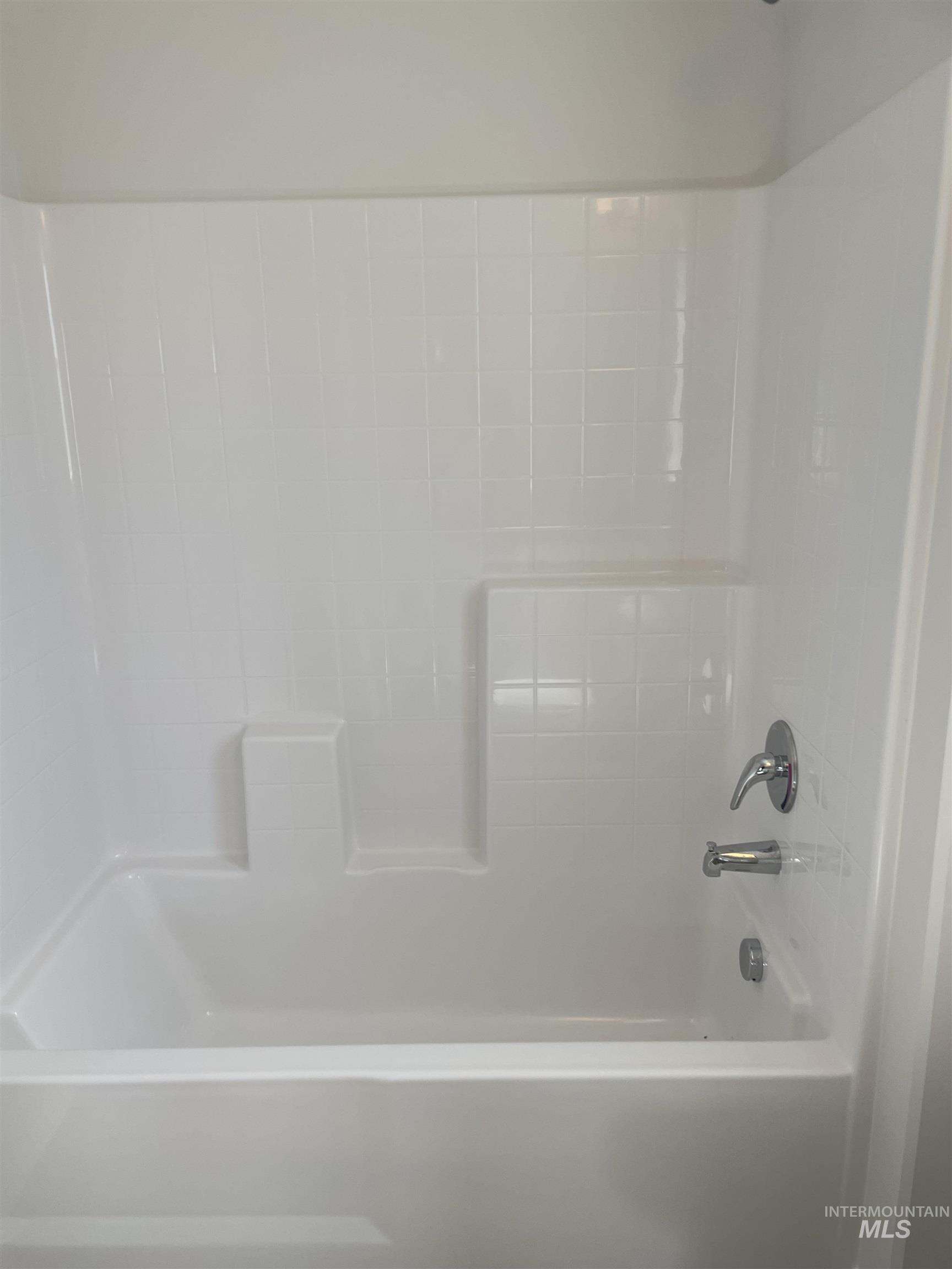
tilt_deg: -14.3
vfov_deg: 67.3
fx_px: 953
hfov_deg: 53.1
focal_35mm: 26
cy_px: 634
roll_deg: +0.8
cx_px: 476
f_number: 1.6
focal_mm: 4.2
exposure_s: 1/320
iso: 32
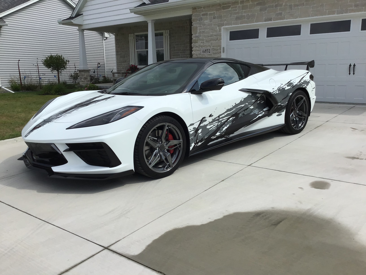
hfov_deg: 58.4
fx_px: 328
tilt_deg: -11.0
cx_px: 183
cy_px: 138
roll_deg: -0.6
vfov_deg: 45.4
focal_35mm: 31
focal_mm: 3.3
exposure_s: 1/2632
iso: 25
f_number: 2.4
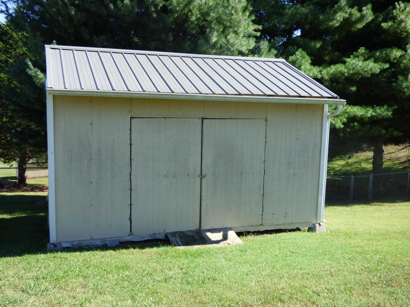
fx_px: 438
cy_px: 154
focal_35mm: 37
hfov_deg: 50.1
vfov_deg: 38.7
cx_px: 205
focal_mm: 6.47
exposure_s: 1/400
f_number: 3.5
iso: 100
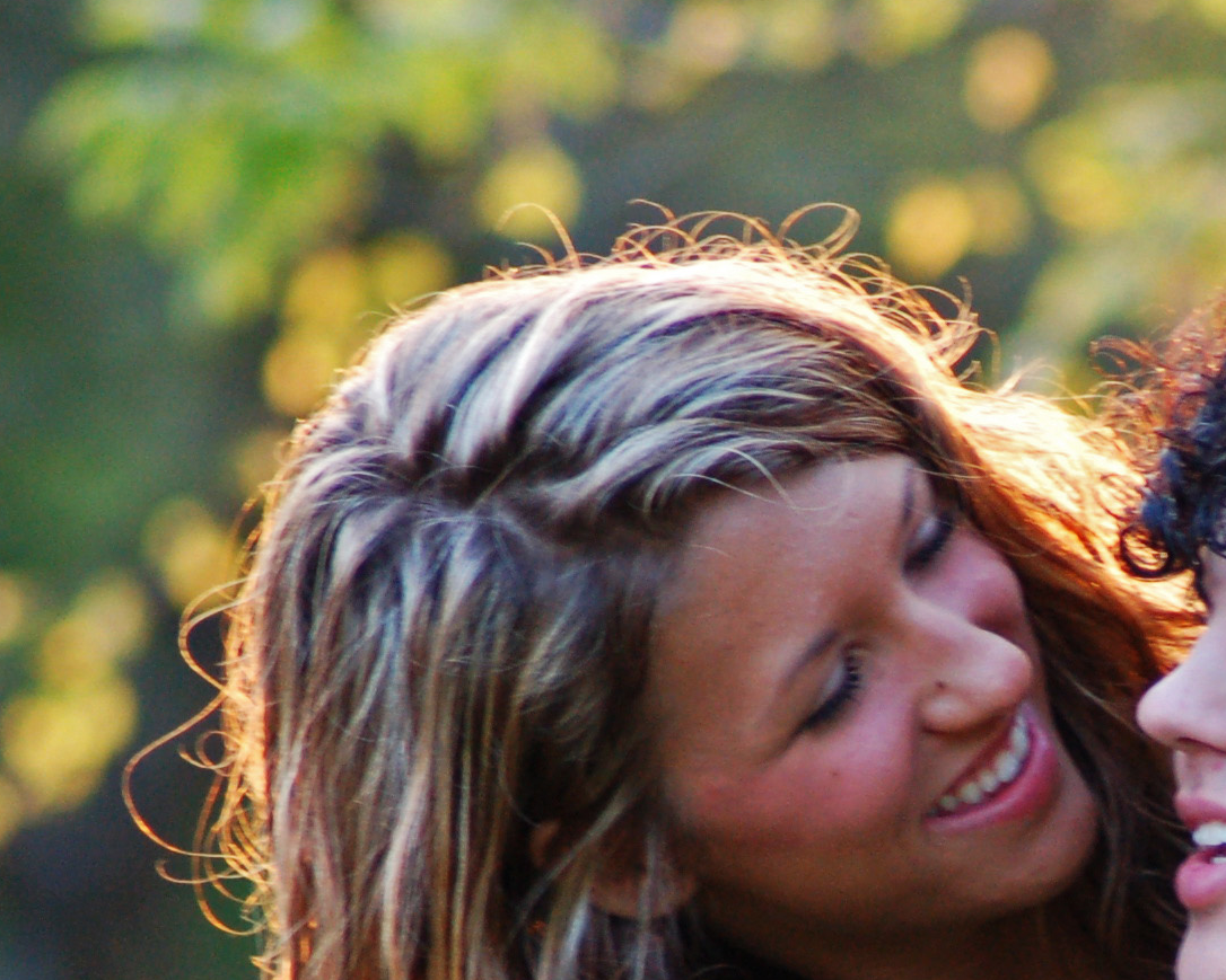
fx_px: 32514
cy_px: 1039
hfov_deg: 2.2
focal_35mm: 896
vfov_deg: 1.7
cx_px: 1275
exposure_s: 1/160
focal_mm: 230
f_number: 5
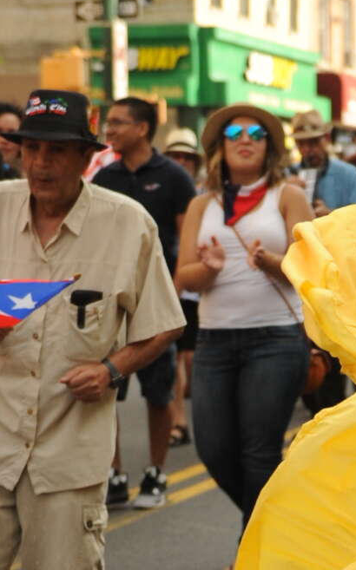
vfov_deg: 14.7
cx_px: 433
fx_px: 2160
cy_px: 605
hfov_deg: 9.3
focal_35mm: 139
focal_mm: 35
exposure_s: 1/5000
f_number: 2.8
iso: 800
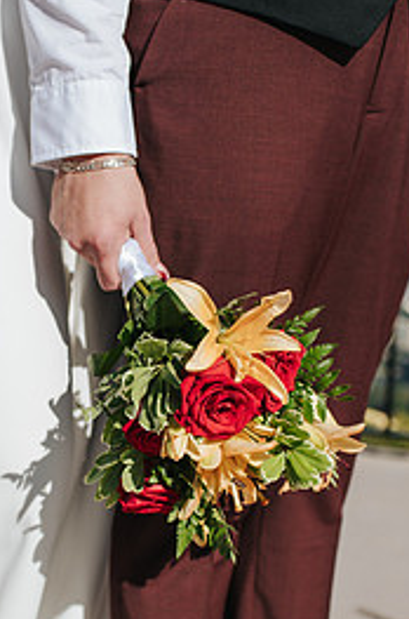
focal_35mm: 60
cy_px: 407
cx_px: 135
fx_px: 1028
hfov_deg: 22.4
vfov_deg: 33.2
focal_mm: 35
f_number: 3.2
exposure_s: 1/2000
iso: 100
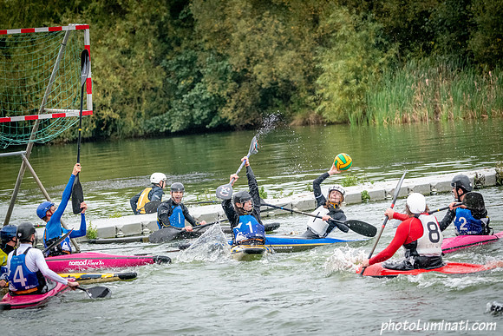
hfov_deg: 9.4
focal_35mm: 220
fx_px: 3069
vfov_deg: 6.3
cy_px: 137
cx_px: 262
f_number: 5.3
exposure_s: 1/2500
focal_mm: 185
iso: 3200
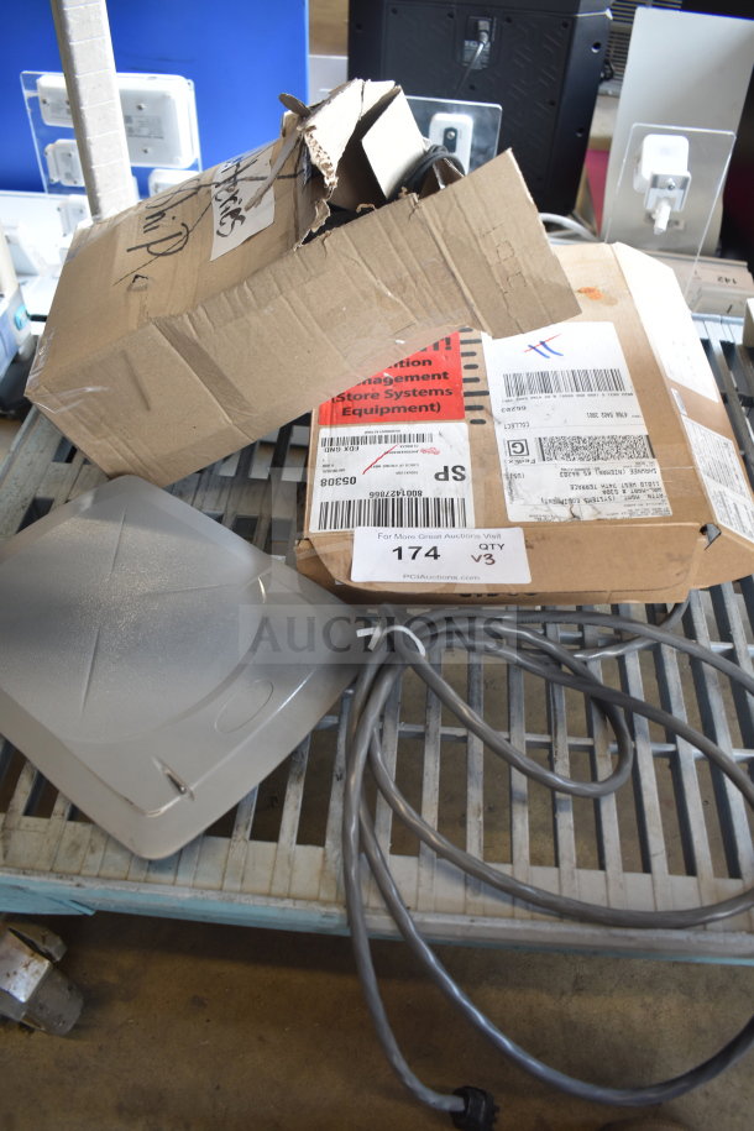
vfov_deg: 67.4
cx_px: 377
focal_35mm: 27
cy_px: 566
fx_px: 848
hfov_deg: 47.9
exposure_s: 1/30
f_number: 3.5
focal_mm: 18
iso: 400
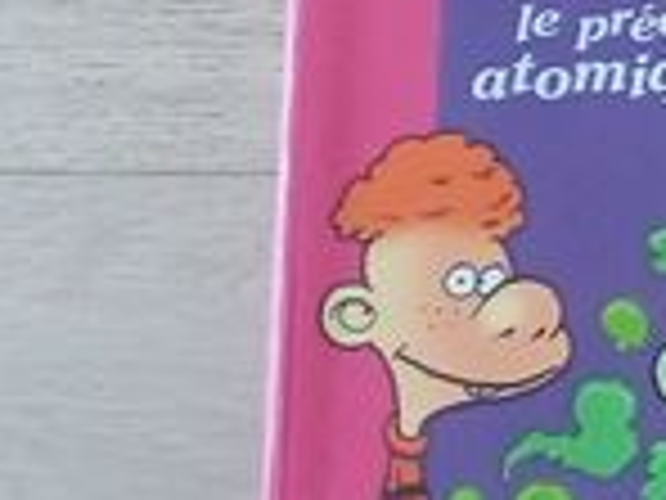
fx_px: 3636
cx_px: 2138
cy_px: -833
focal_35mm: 189
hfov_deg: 8.4
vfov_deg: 7.2
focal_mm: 3.43
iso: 306
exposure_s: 1/25
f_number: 2.2
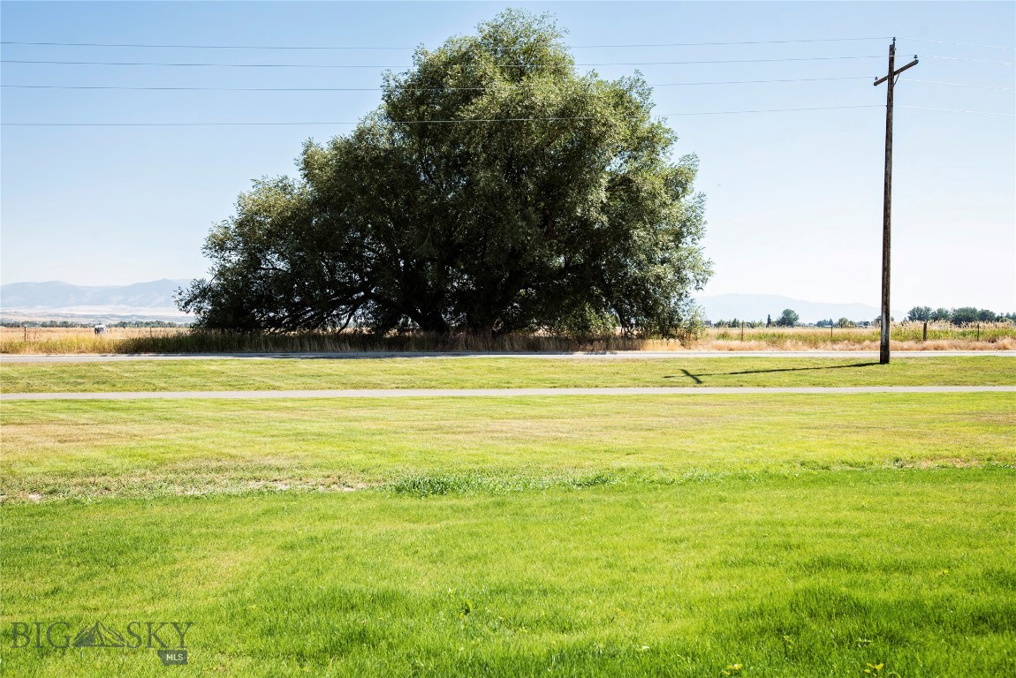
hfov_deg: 61.9
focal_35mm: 30
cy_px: 339
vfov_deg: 43.7
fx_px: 847
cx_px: 508
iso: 125
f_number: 6.3
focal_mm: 30
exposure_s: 1/200
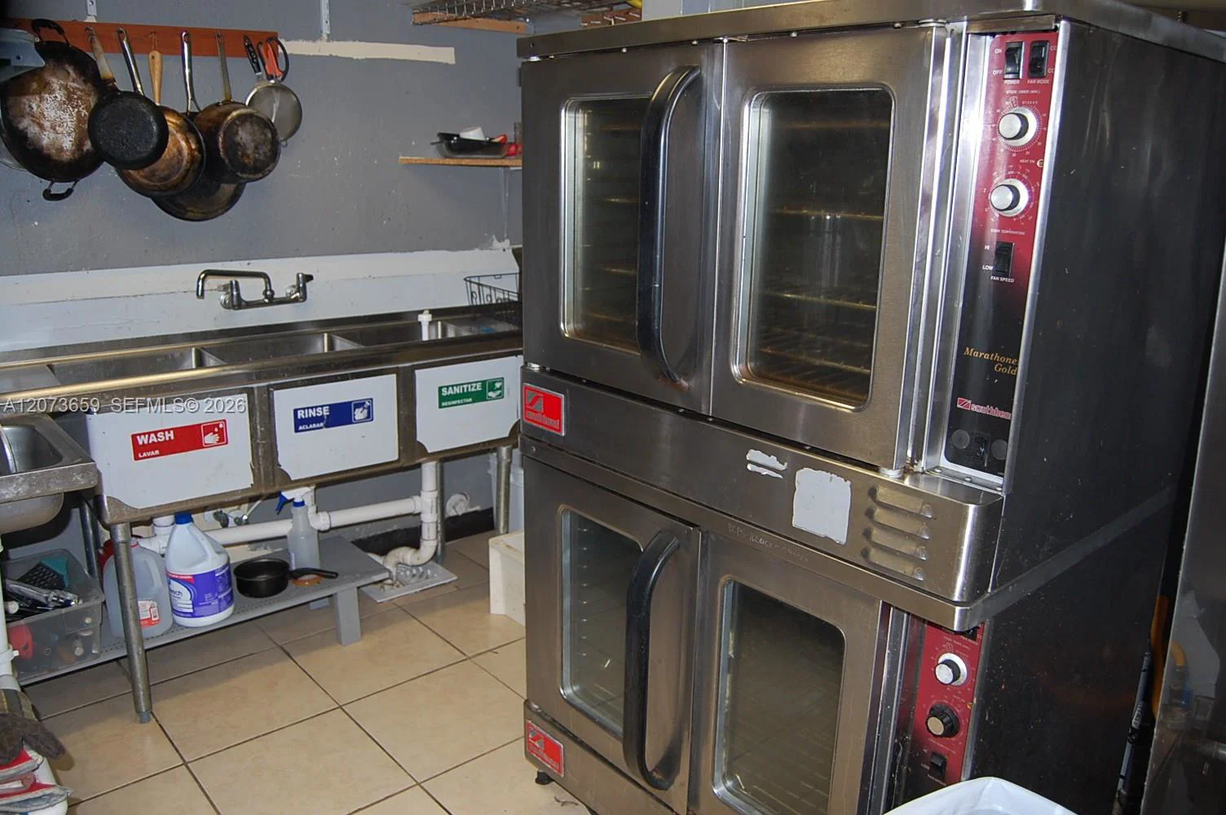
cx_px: 613
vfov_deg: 47.8
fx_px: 919
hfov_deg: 67.4
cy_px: 408
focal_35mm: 27
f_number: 3.5
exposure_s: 1/60
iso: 400
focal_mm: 18
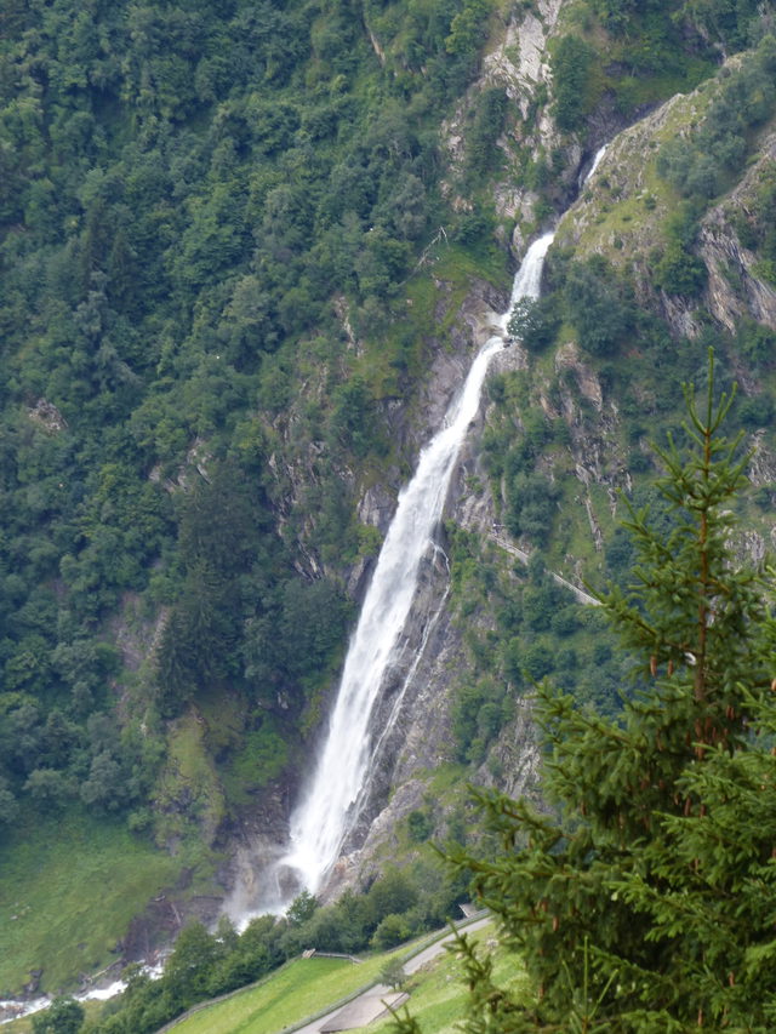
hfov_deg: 5.0
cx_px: 388
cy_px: 517
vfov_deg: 6.7
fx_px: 8875
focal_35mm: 297
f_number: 4
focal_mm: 53.4
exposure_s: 1/160
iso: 100
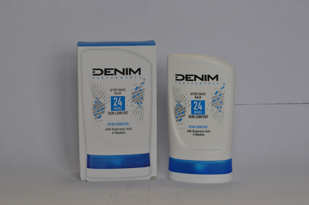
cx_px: 154
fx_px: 772
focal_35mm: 90
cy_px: 102
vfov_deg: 15.2
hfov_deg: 22.6
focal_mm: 60
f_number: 4.5
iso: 400
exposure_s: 1/320
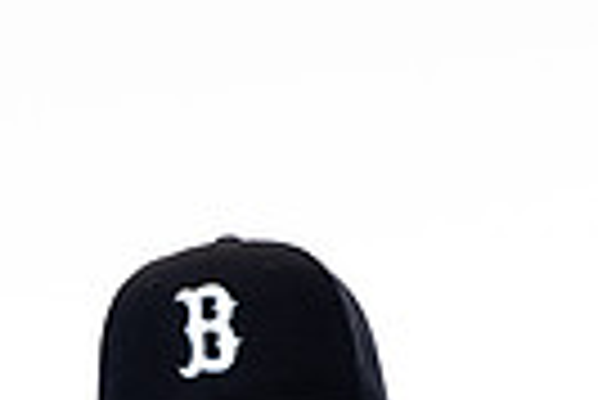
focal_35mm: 237
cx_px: 256
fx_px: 3941
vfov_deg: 5.6
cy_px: 998
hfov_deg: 8.7
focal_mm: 70
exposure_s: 1/250
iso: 400
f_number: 5.6
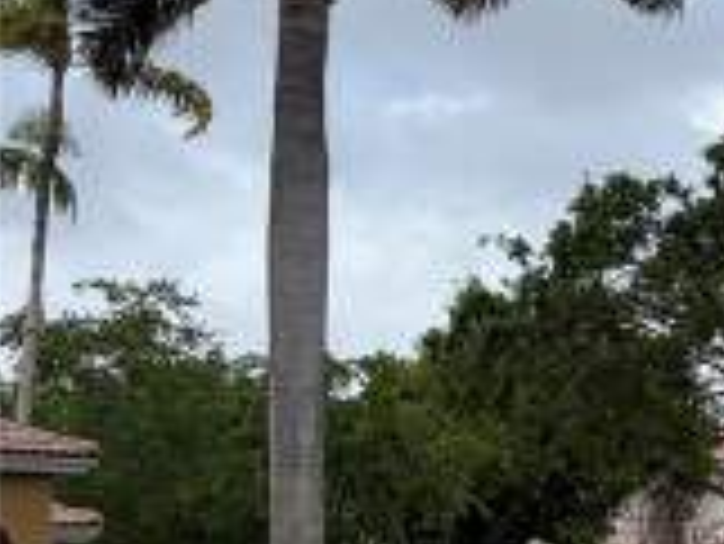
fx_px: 2700
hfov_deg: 12.0
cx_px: 1794
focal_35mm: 129
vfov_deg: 11.3
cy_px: 602
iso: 50
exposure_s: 1/5348
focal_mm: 5.96
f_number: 1.6
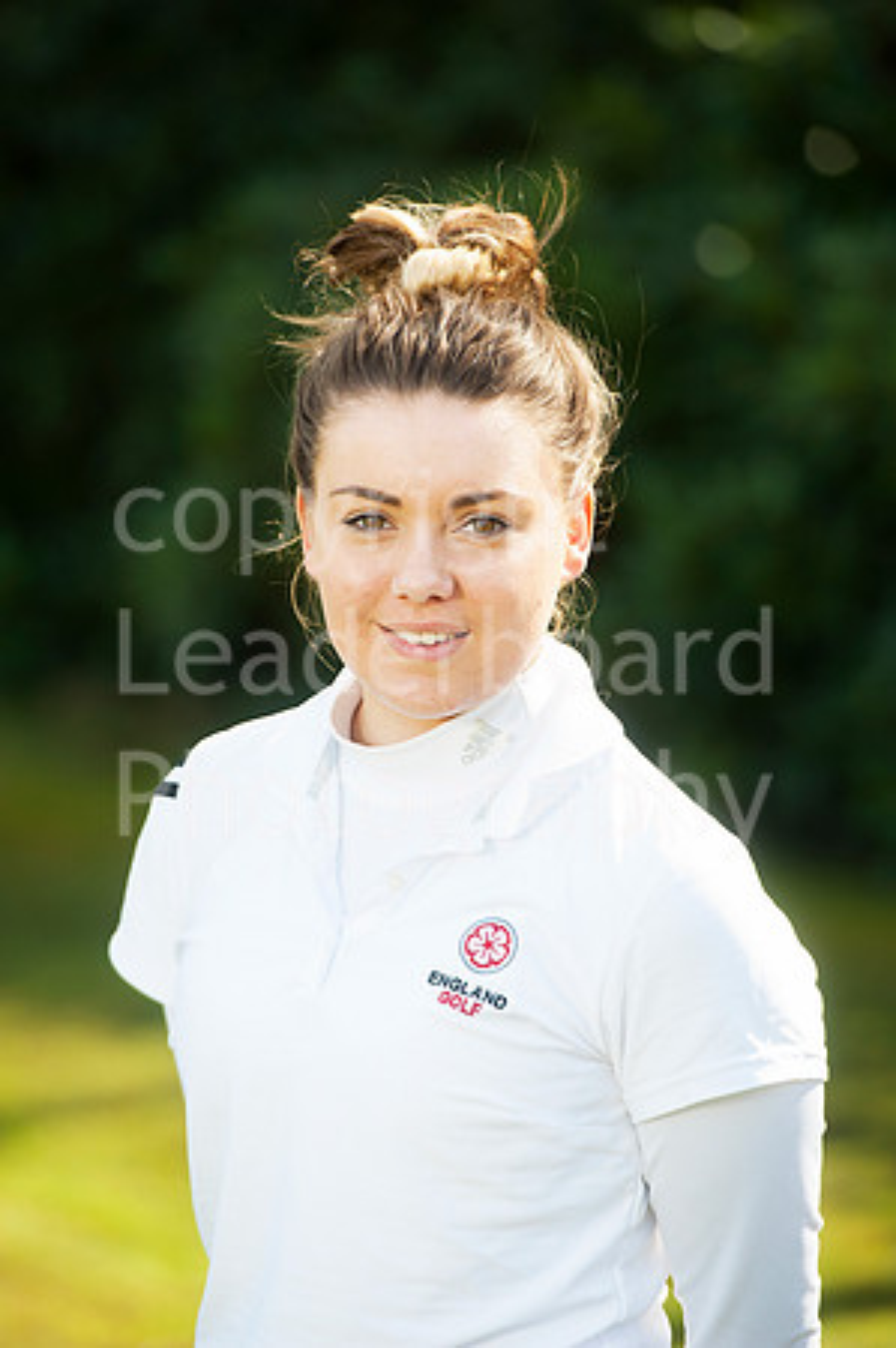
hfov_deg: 6.9
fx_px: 7483
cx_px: 448
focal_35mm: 200
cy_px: 674
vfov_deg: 10.3
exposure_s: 1/320
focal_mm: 200
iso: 200
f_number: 4.5
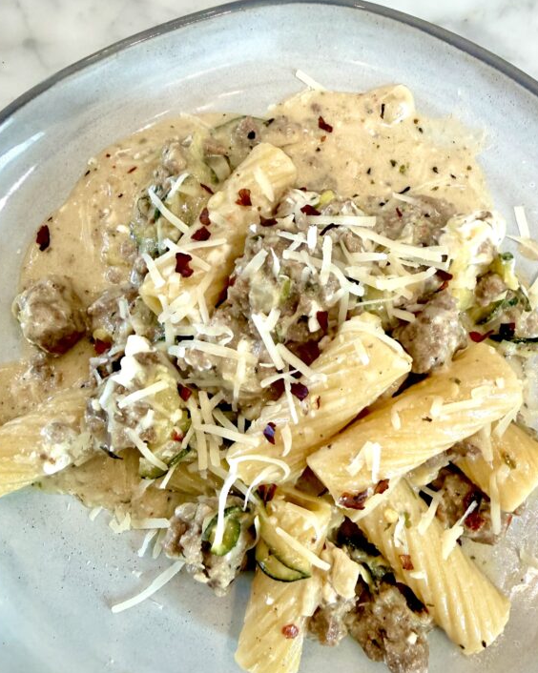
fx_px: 677
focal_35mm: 34
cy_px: 388
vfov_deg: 52.7
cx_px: 292
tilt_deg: -79.5
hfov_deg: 43.3
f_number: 2.2
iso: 160
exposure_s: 1/120
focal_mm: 2.22
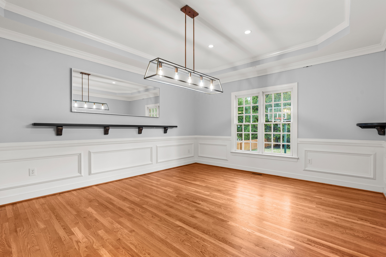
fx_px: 172
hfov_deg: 96.7
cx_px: 193
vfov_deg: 73.7
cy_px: 128
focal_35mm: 16
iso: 400
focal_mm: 16
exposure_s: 1/2
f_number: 8
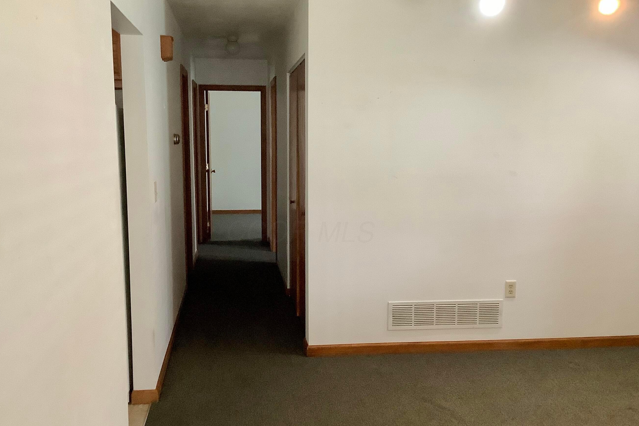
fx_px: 657
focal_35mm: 37
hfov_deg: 51.9
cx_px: 301
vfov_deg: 35.9
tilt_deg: -10.9
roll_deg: +0.4
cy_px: 231
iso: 320
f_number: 2.4
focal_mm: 3.3
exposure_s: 1/60
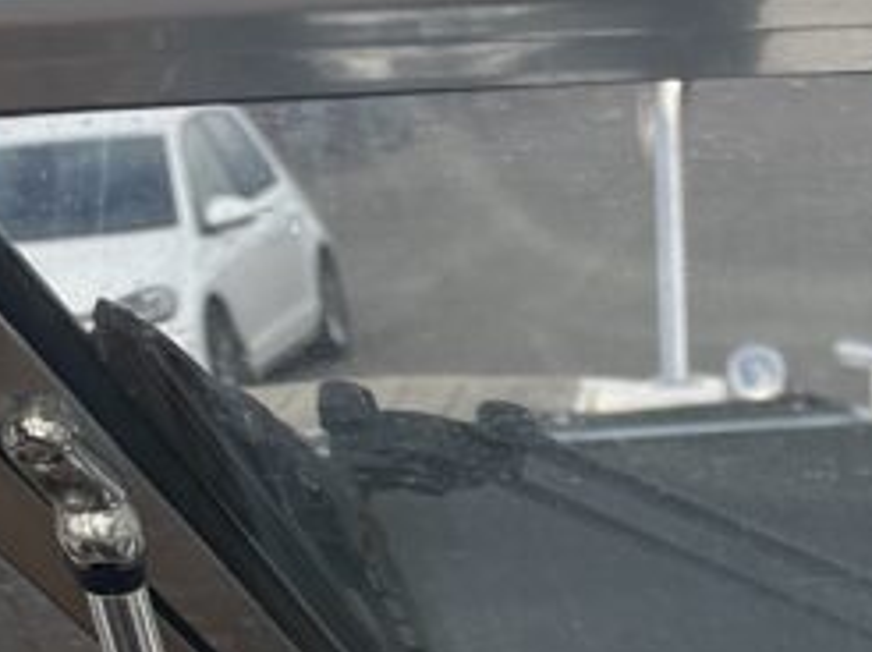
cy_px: 1694
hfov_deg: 17.8
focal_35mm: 100
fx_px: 2517
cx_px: 1265
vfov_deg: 11.5
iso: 80
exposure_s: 1/843
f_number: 1.78
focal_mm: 6.86
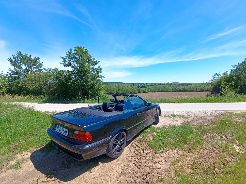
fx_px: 114
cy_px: 92
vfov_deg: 78.1
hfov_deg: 94.5
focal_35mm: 16
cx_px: 123
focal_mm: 1.65
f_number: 2.2
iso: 50
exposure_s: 1/753
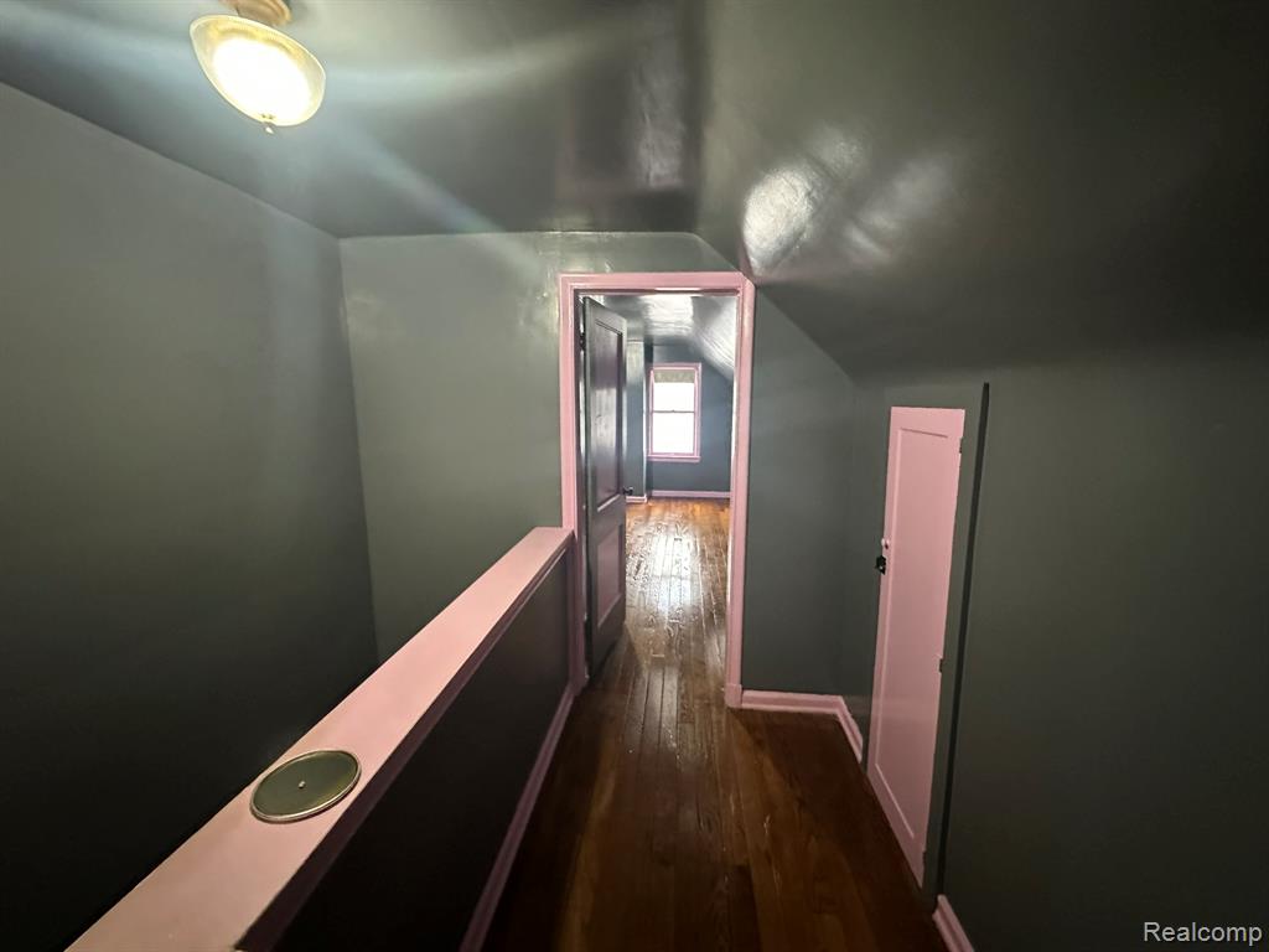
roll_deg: +1.7
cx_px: 634
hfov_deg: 102.1
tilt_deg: -3.5
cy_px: 476
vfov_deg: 85.7
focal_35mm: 14
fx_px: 513
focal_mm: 2.22
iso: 800
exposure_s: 1/40
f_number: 2.2
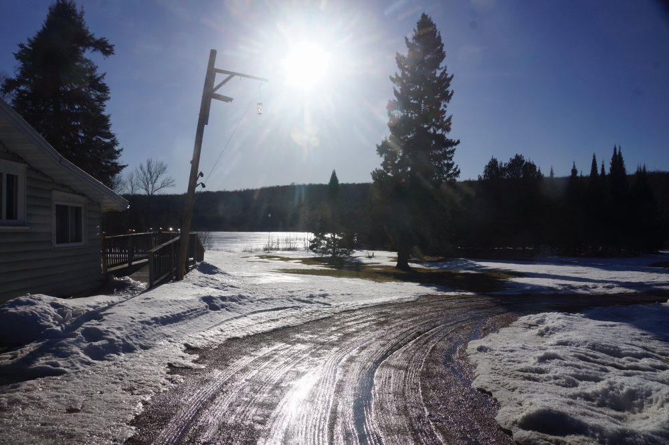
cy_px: 222
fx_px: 502
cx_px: 334
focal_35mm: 27
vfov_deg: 47.9
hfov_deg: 67.4
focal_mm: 18
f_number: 13
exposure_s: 1/250
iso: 100
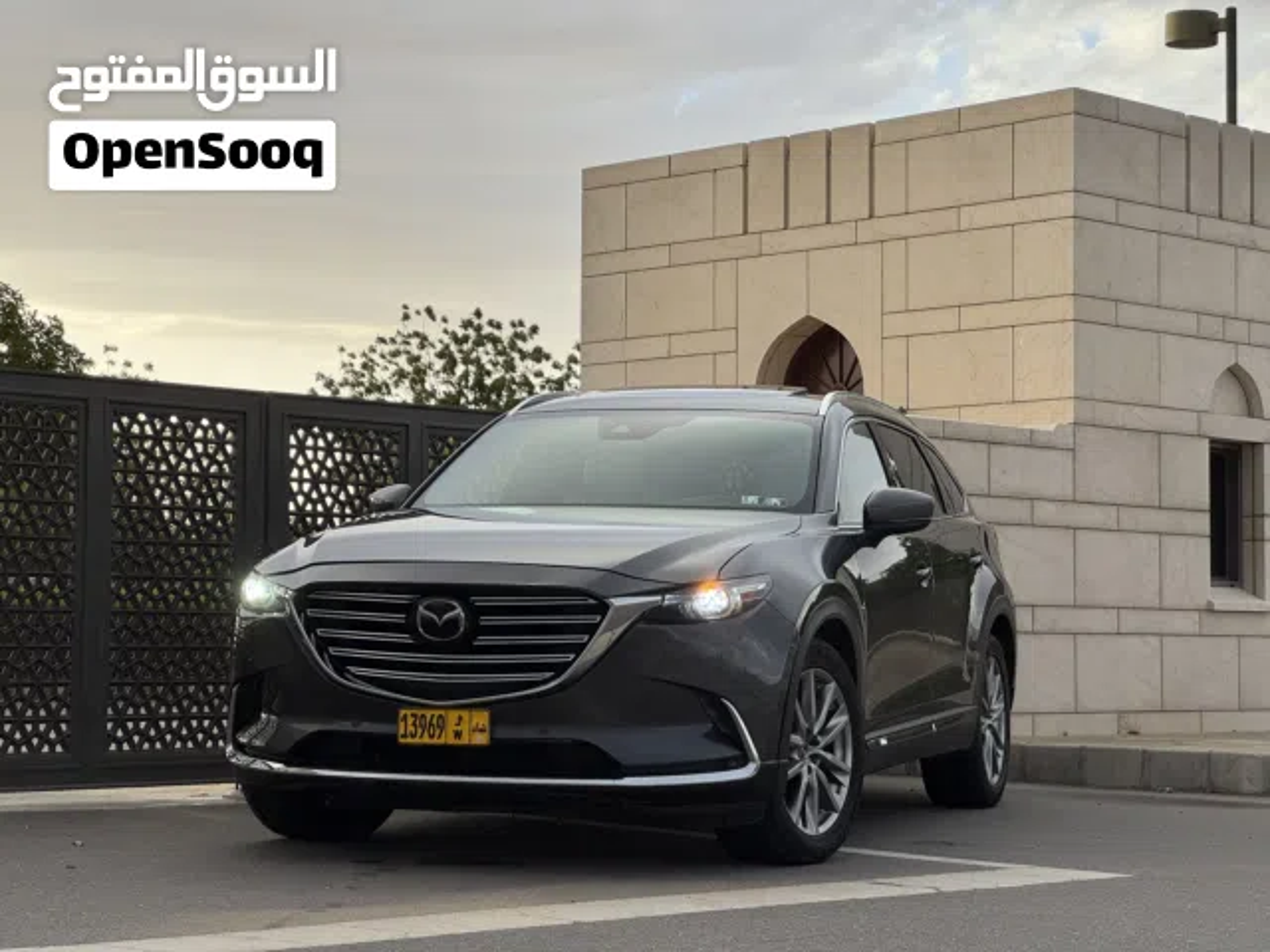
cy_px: 476
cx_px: 635
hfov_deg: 25.3
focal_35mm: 77
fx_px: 2825
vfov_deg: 19.1
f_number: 2.8
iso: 25
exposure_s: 1/153
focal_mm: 9
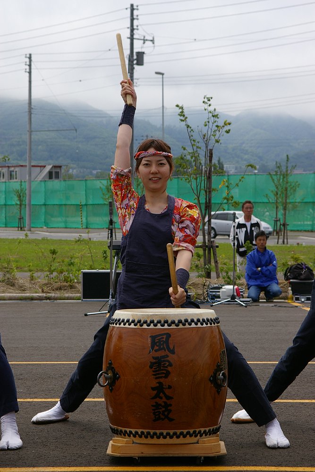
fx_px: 1378
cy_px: 236
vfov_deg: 19.5
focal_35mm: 105
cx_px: 158
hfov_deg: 13.0
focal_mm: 70
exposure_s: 1/400
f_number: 8
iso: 200
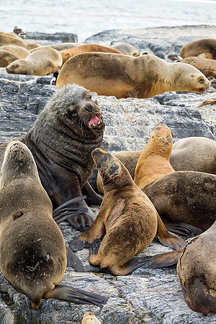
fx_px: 2061
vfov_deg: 9.0
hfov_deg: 6.0
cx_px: 108
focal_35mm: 229
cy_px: 162
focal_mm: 83.9
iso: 320
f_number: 4
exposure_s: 1/1000
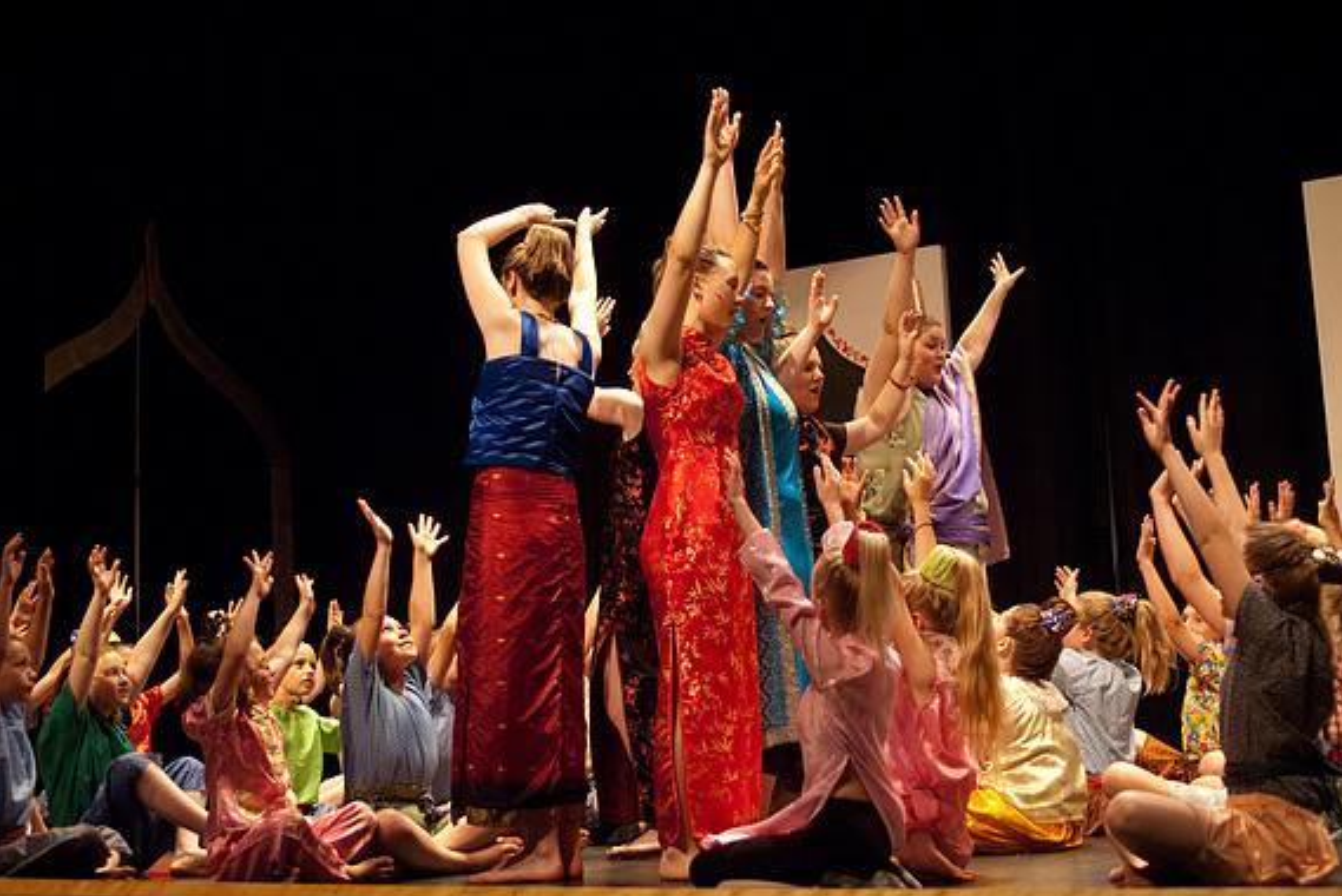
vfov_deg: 26.0
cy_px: 455
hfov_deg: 38.2
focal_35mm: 52
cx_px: 682
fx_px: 1939
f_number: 2.8
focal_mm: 34
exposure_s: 1/125
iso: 1000
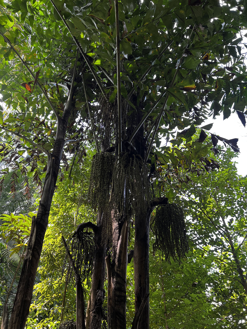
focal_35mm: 26
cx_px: 124
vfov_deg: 67.3
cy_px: 164
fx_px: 247
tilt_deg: +46.5
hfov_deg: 53.1
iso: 64
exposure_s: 1/121
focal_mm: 5.7
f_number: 1.5
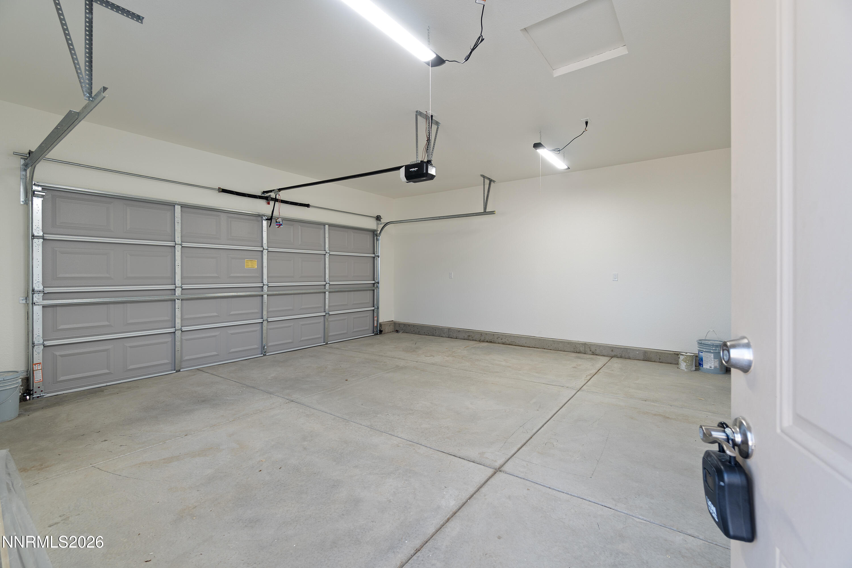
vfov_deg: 77.3
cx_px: 426
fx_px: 355
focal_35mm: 15
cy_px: 284
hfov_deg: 100.4
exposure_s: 1/2.5
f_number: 6.3
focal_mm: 10
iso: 100
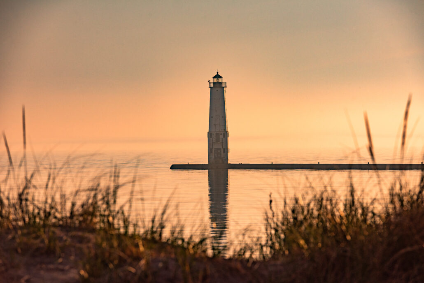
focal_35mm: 188
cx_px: 212
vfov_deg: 7.3
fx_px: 2216
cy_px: 142
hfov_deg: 10.9
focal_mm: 185
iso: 320
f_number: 9
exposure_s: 1/4000
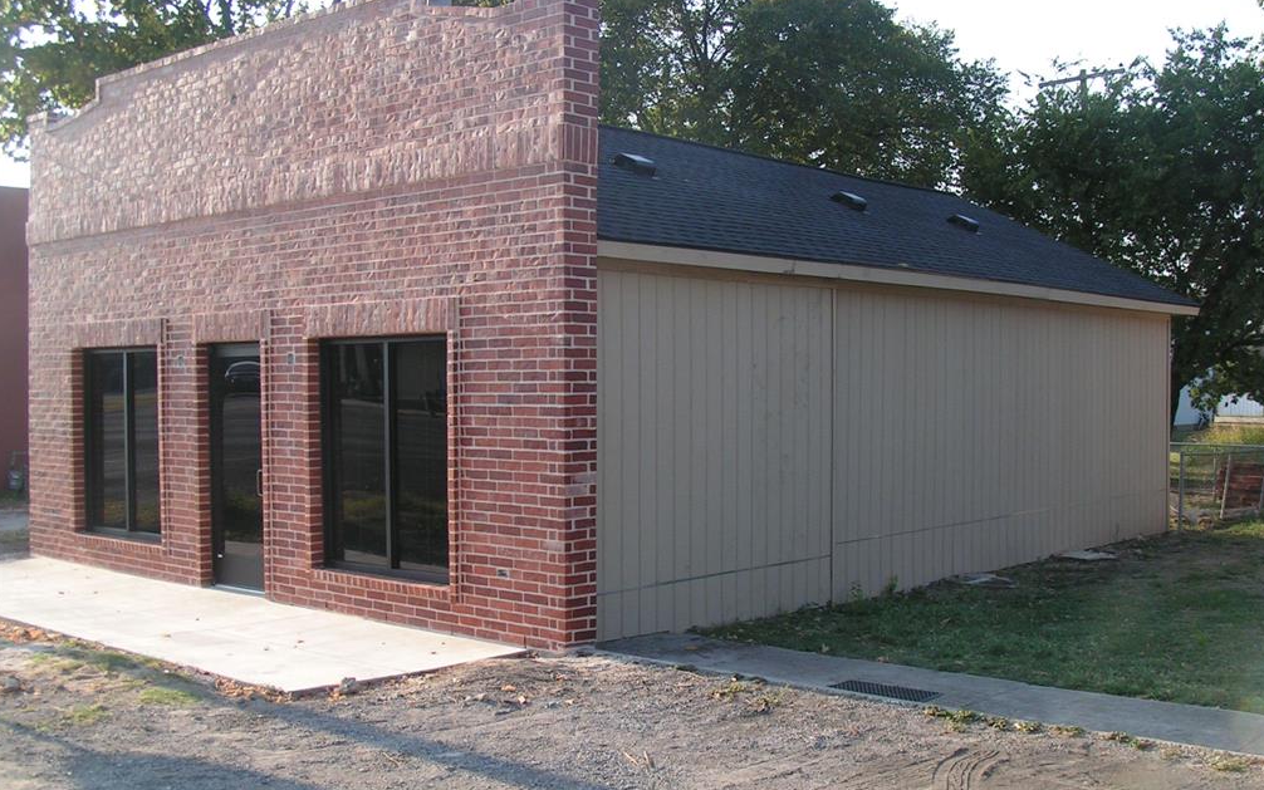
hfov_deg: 48.2
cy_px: 430
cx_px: 637
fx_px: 1413
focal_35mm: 41
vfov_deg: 31.2
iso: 50
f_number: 5.6
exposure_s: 1/125
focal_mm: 5.8
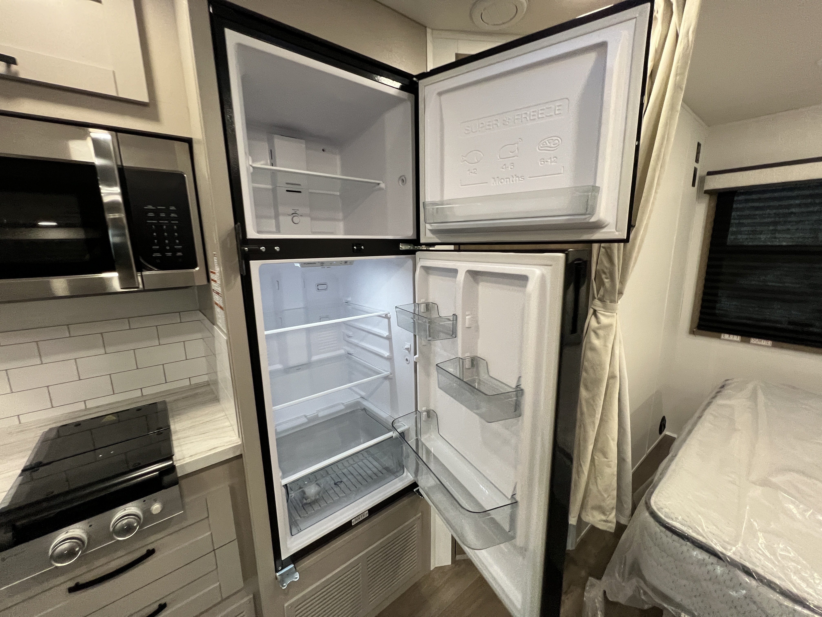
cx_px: 411
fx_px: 309
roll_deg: -0.2
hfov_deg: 106.2
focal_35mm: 13
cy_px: 308
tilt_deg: -5.5
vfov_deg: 89.9
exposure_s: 1/86
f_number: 1.8
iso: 250
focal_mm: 1.57
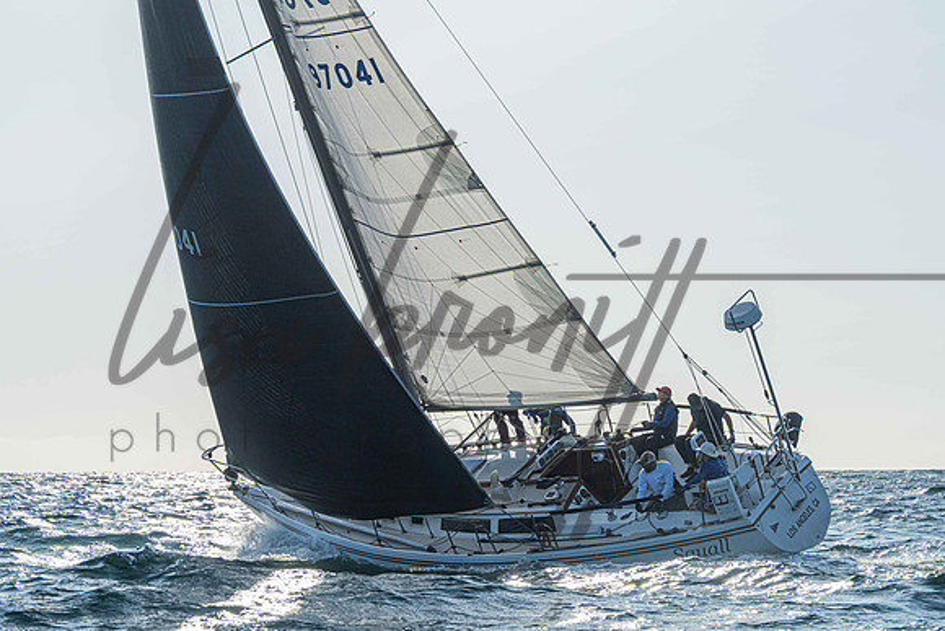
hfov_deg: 19.0
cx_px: 538
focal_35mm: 107
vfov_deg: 12.8
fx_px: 2821
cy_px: 267
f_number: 8
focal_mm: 79
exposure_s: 1/2000
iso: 400
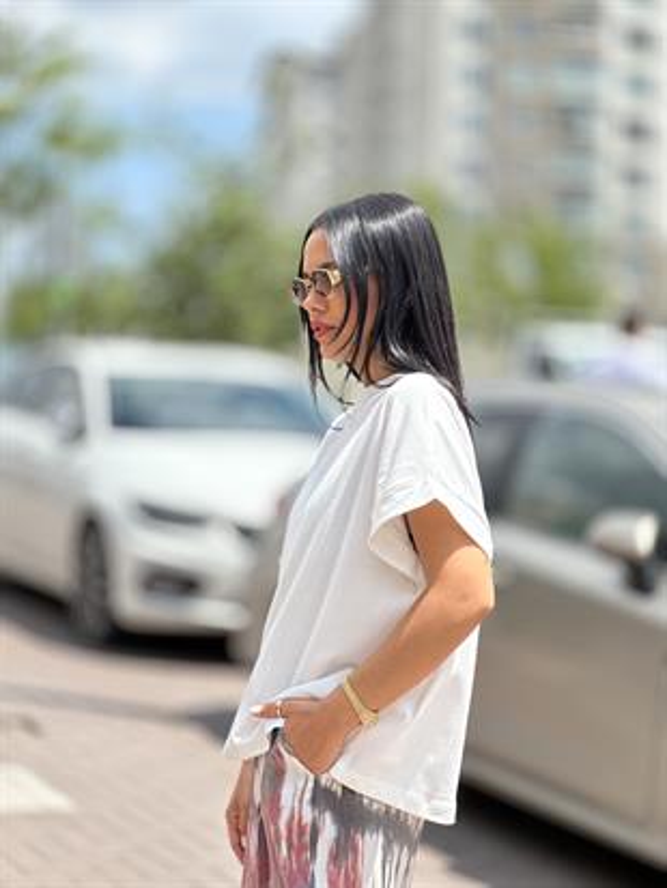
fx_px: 1977
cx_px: 334
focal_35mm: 77
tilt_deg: +2.5
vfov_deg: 25.3
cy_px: 444
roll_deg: -2.5
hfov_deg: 19.1
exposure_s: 1/525
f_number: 2.8
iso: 32
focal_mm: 9
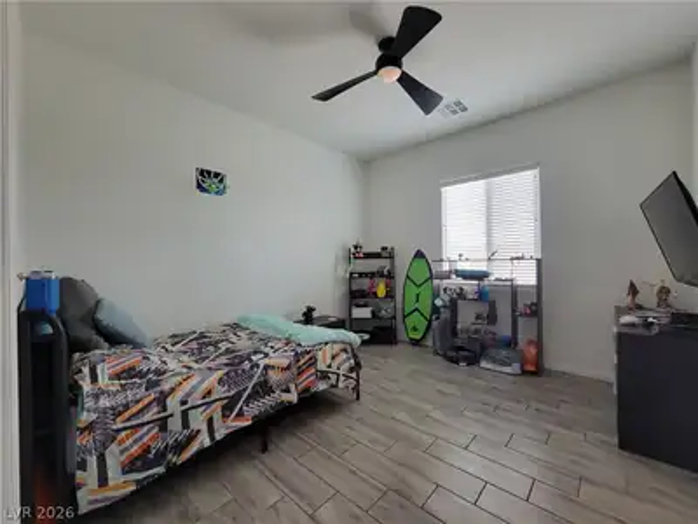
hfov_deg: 106.2
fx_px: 262
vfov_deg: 89.9
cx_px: 349
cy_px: 262
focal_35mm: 13
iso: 160
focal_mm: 2.2
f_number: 2.2
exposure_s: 1/60
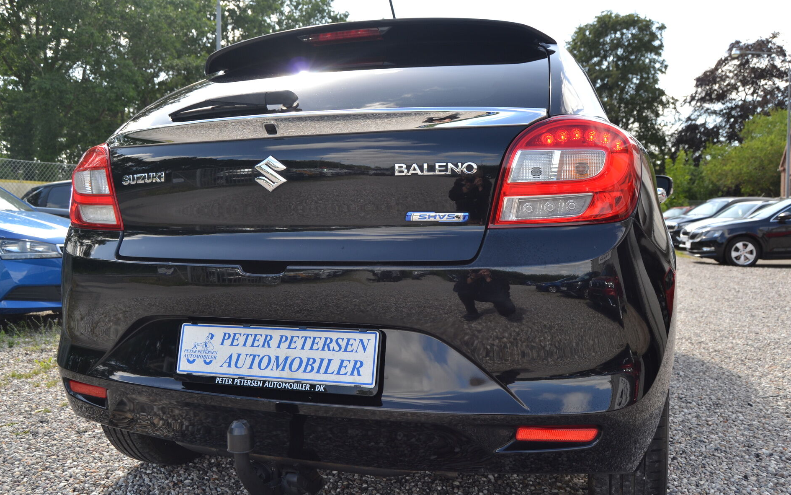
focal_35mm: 30
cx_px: 397
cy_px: 264
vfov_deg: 42.4
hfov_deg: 63.7
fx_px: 636
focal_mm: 19
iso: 100
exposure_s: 1/125
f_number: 5.6
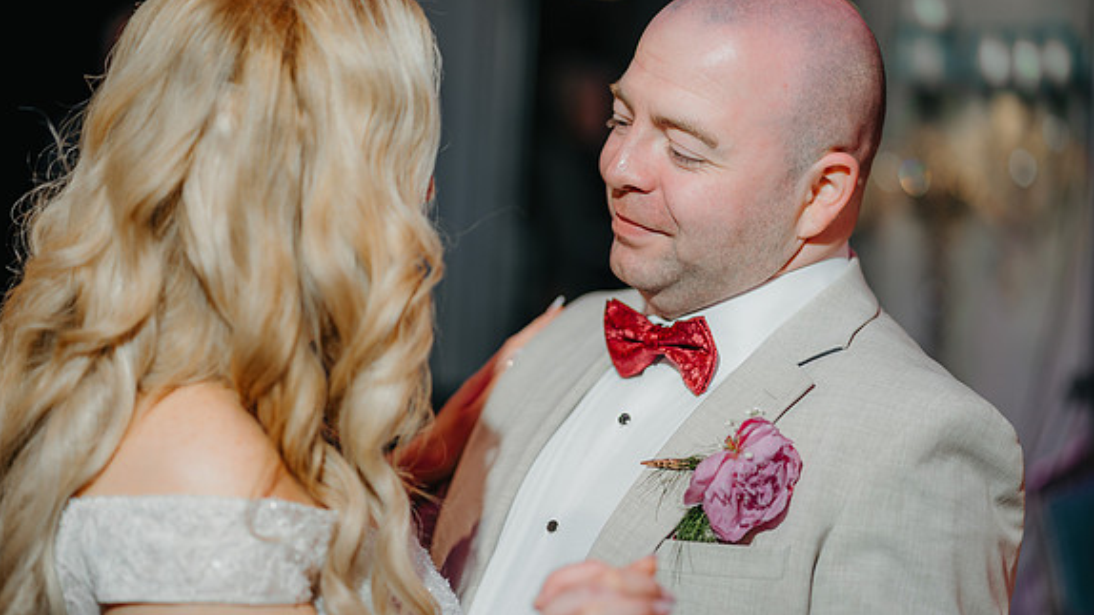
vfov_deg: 13.4
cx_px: 543
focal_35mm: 90
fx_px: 2611
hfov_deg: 23.7
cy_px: 269
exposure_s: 1/200
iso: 400
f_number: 2
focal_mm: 85
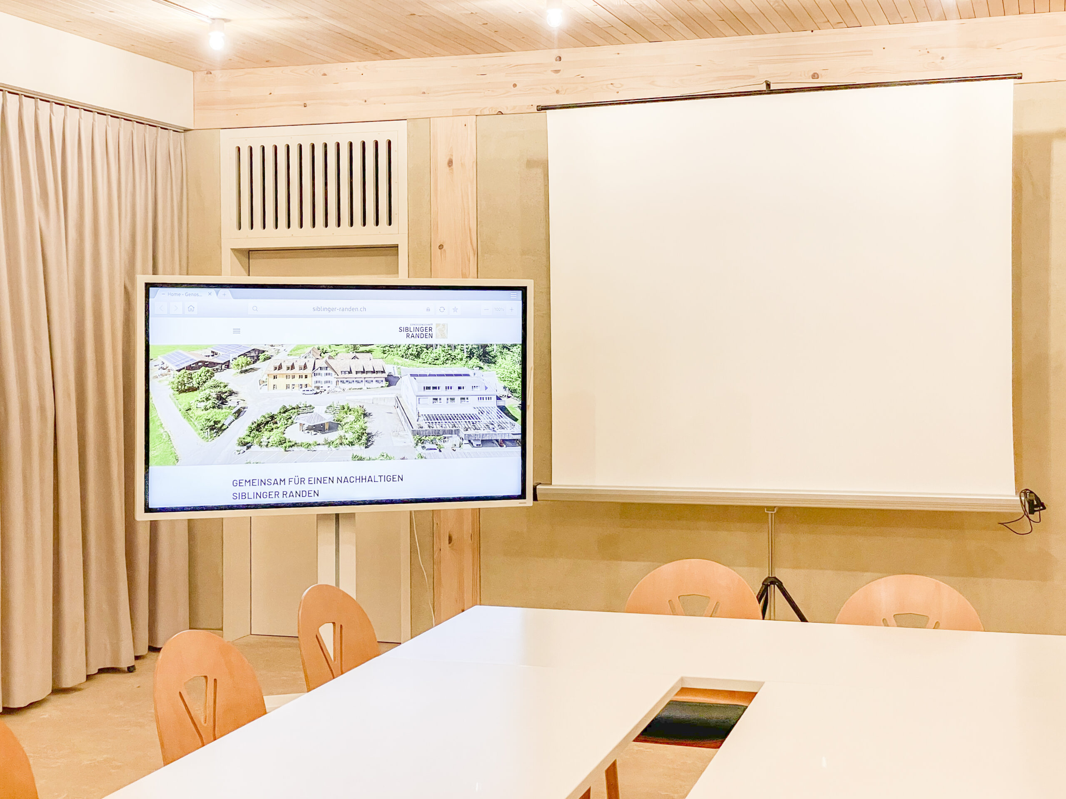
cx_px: 533
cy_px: 400
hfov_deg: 36.8
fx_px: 1601
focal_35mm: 52
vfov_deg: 28.0
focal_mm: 6
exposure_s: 1/100
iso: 200
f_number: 2
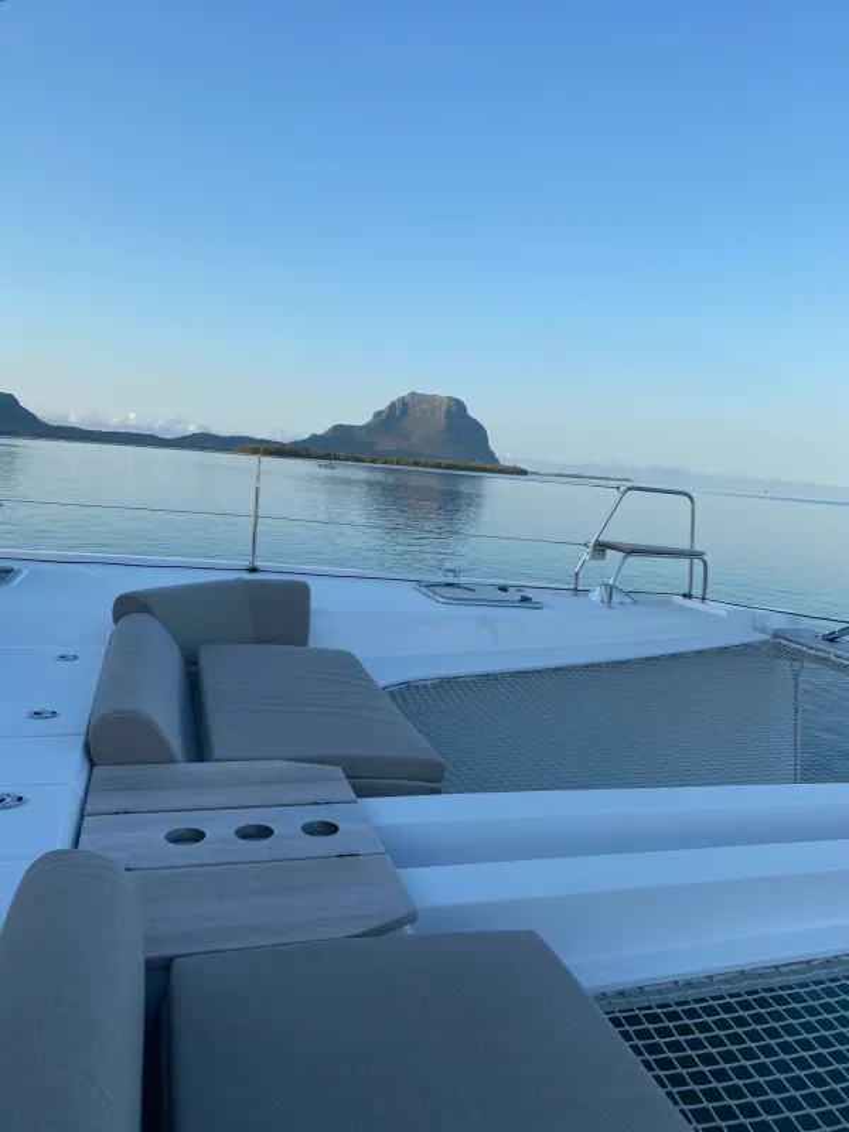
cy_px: 566
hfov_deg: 53.1
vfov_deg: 67.3
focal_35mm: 26
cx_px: 424
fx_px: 850
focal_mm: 4.25
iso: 32
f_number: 1.8
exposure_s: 1/1245
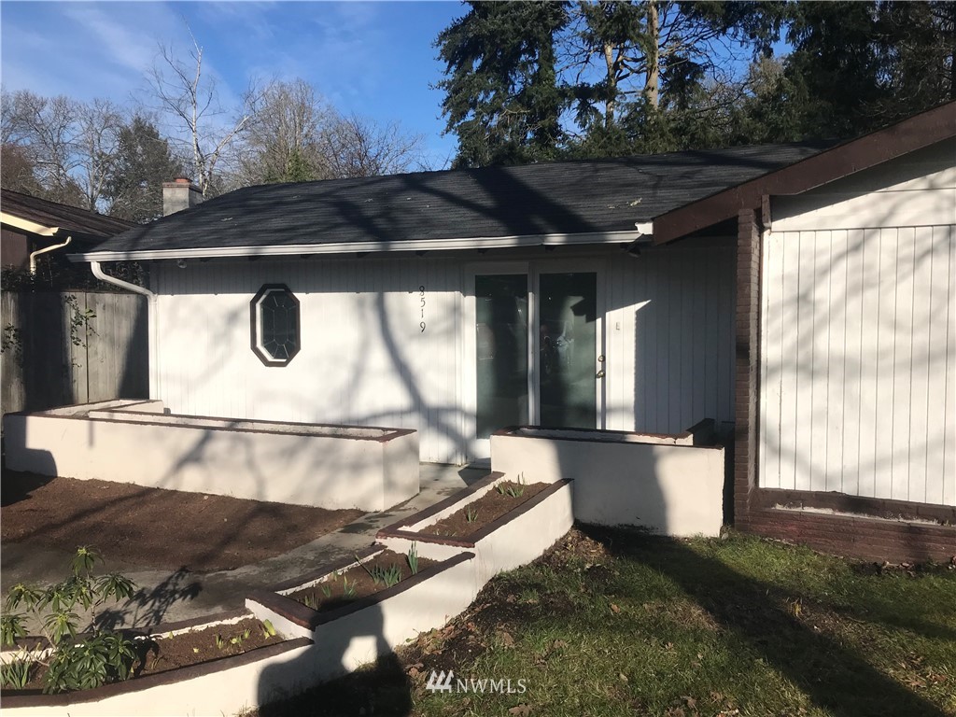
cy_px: 358
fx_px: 773
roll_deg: +0.1
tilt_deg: -2.1
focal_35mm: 28
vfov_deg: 49.7
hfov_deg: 63.4
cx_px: 478
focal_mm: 3.99
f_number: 1.8
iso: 20
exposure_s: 1/3831
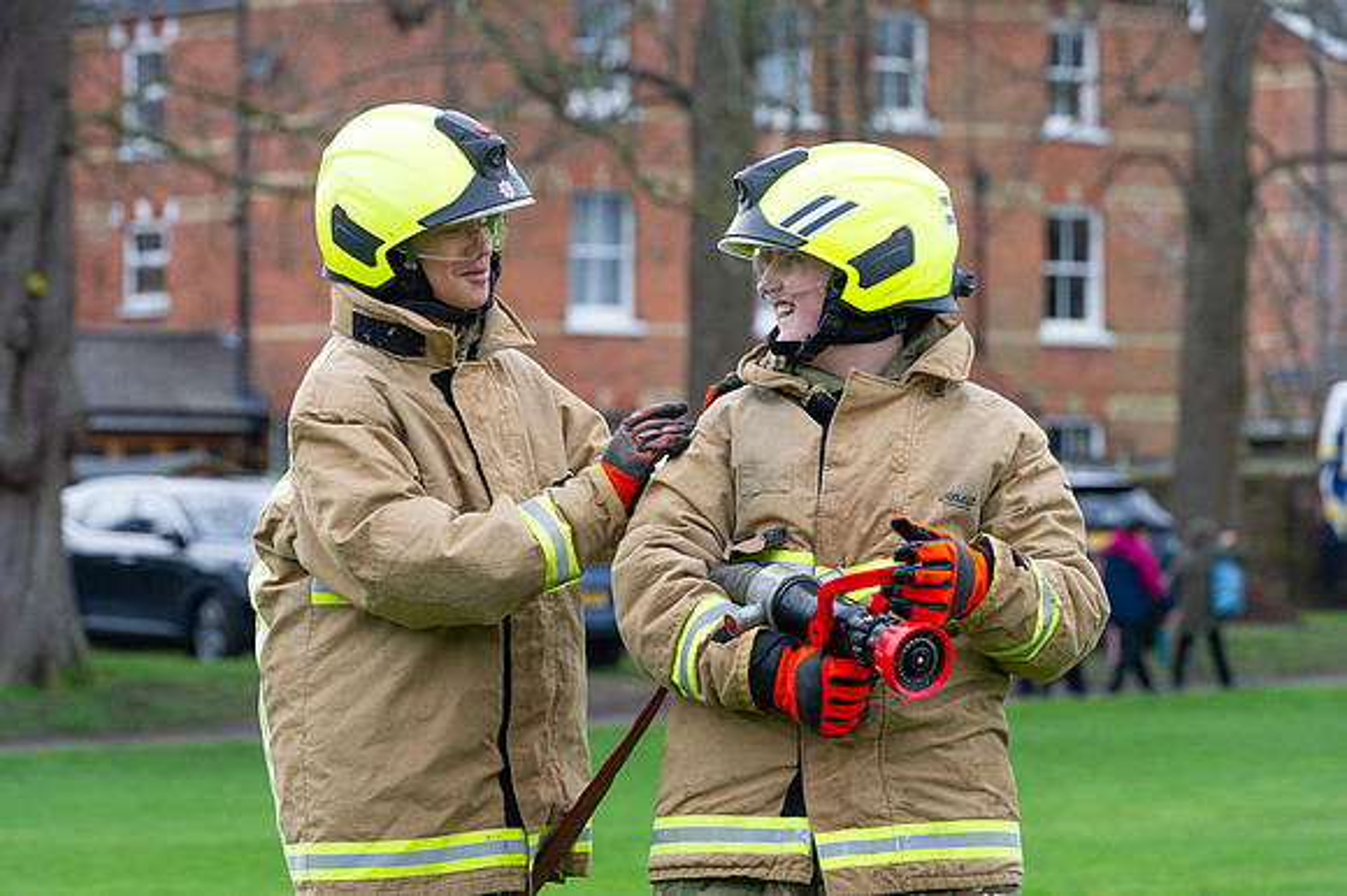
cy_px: 431
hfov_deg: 10.4
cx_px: 648
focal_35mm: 197
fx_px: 7375
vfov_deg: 7.0
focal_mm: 190
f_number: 7.1
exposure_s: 1/250
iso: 640
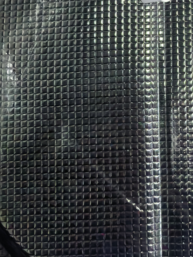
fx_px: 476
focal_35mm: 64
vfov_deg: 29.0
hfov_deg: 22.0
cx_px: 199
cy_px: 22
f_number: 2
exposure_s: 1/709
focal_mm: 5.75
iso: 160
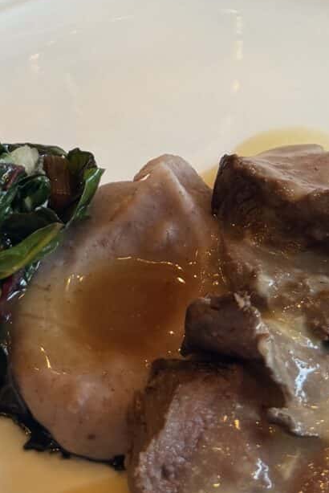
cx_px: 256
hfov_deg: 13.1
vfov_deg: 18.3
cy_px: -139
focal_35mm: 104
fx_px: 1424
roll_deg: +0.4
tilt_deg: -32.6
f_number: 1.78
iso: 125
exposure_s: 1/60
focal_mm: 6.76
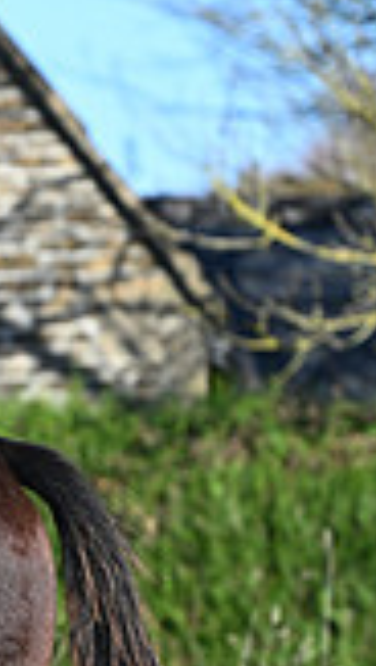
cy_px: 652
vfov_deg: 3.7
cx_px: -474
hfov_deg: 2.1
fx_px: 10201
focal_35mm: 577
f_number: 4.5
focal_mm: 155
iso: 280
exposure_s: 1/1250
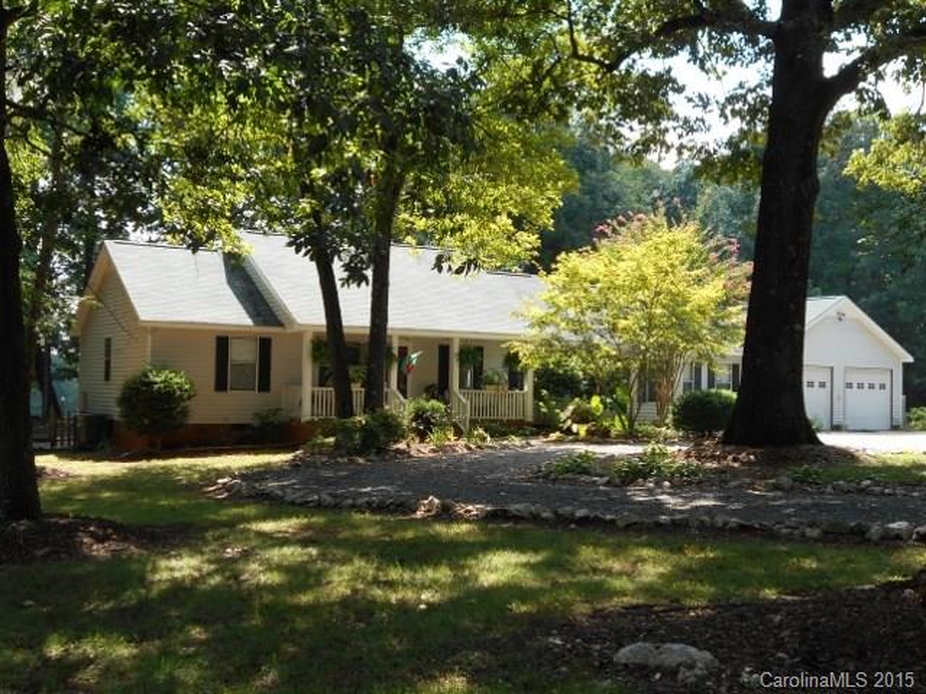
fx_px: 1150
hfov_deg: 43.9
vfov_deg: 33.6
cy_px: 347
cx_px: 463
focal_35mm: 43
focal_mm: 7.7
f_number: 4.2
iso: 80
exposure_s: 1/125
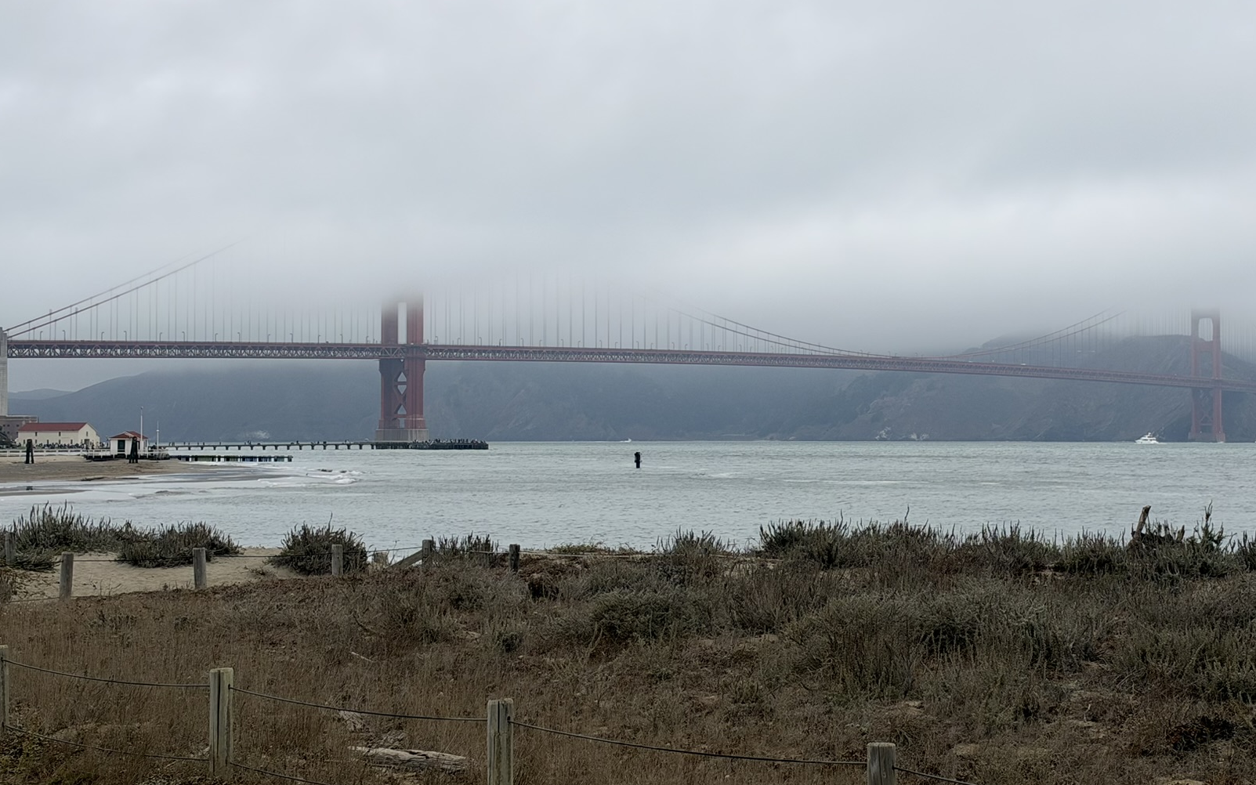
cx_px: 733
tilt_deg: +2.6
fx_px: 2225
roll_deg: +0.2
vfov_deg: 20.0
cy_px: 355
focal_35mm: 65
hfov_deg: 31.5
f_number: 1.8
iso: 64
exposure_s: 1/5714
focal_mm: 6.93
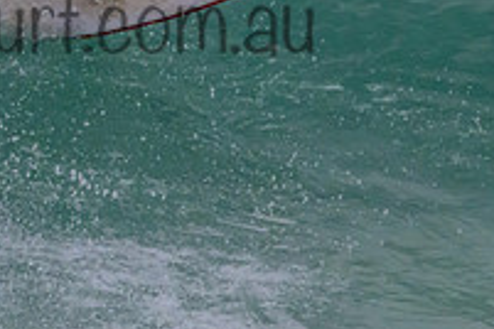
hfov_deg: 0.9
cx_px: 54
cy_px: -4
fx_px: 31627
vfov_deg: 0.6
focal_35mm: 2305
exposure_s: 1/2000
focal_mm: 800
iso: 5600
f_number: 11
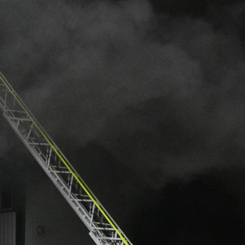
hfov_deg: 7.7
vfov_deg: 7.7
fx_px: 1807
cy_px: 194
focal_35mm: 226
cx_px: 192
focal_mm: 30.5
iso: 1600
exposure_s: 1/3200
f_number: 7.1
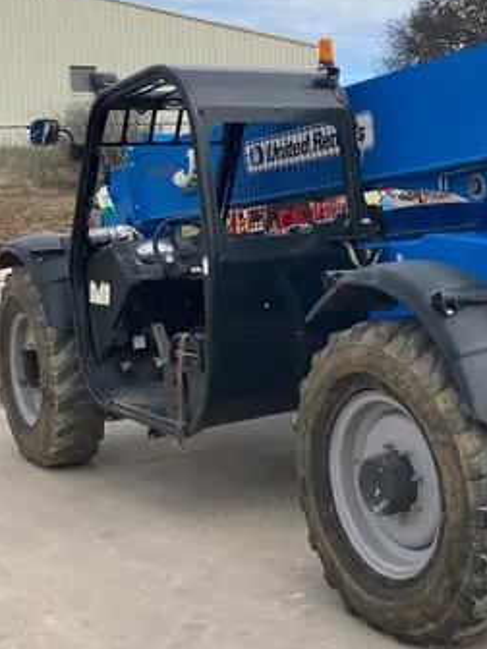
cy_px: 339
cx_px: 404
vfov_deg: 31.7
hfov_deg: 23.6
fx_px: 1144
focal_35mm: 61
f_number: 1.8
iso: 20
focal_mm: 3.99
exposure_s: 1/1215
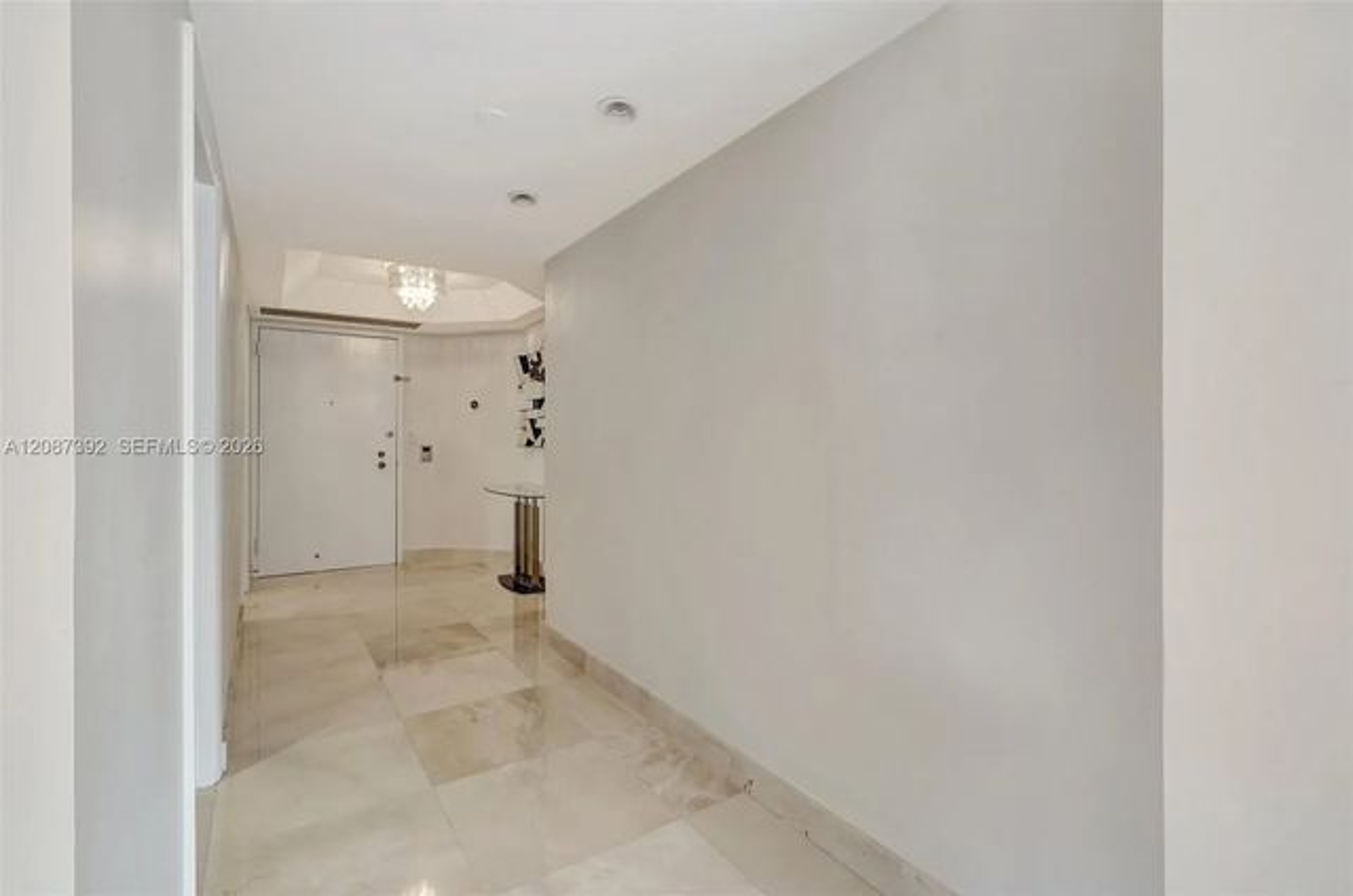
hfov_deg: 95.1
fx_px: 619
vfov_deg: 71.8
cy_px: 448
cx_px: 676
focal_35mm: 16
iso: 640
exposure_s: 1/8
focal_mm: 16.5
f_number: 13
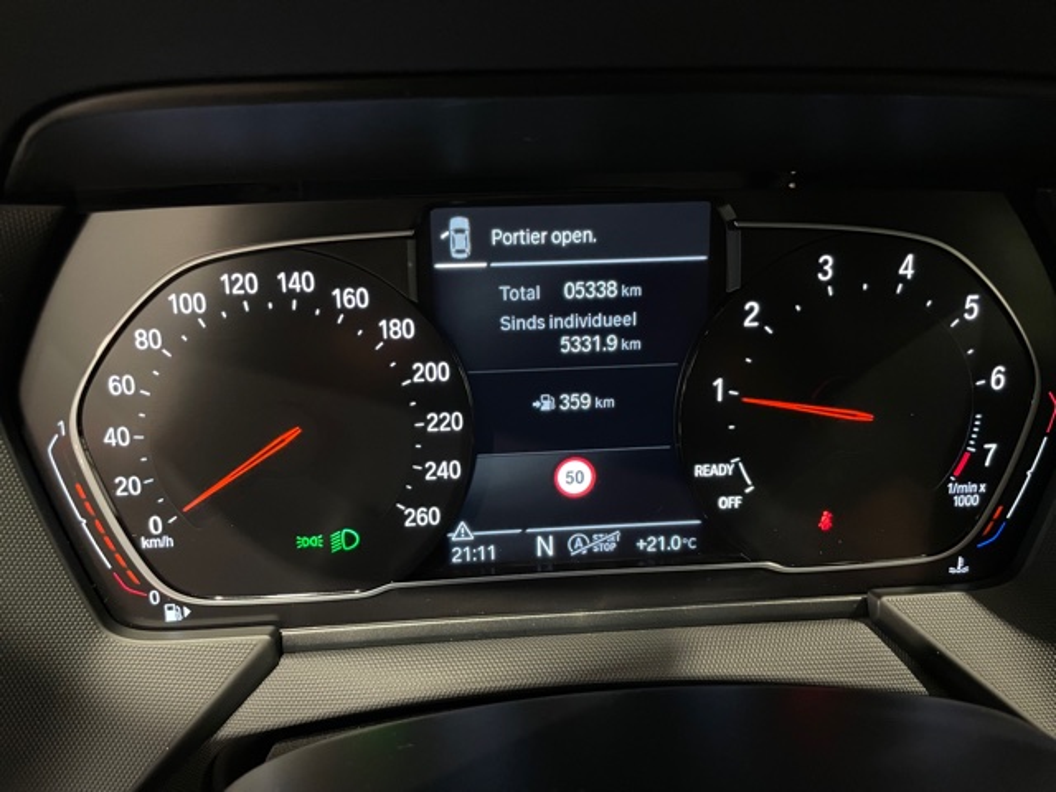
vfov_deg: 53.1
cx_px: 528
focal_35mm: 26
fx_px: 793
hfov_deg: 67.3
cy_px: 396
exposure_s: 1/29
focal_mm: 4.2
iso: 1000
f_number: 1.6
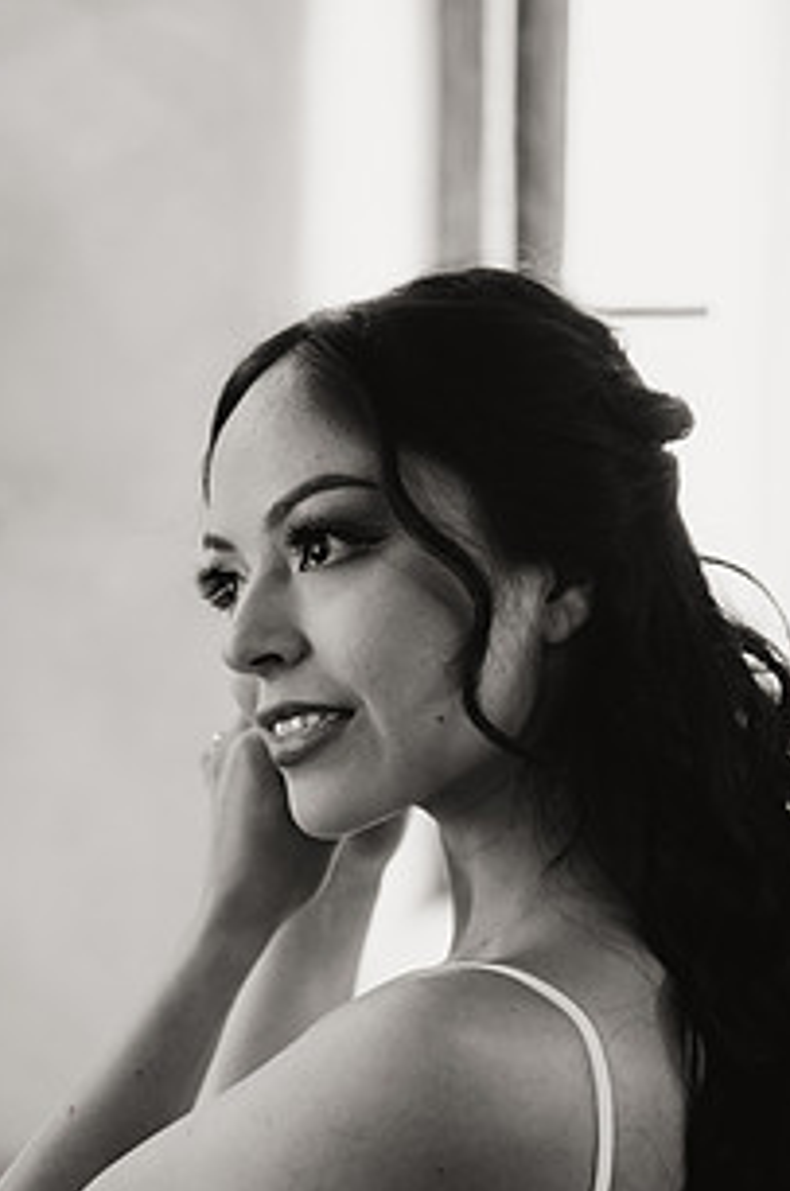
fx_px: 2477
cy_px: 860
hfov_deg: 18.1
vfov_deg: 26.8
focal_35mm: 75
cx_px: 403
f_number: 2.8
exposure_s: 1/200
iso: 2500
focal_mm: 51
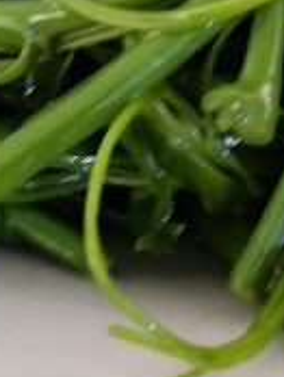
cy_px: -168
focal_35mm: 159
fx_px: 1735
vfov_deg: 11.9
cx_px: 455
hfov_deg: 9.1
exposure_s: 1/25
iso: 1250
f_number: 1.8
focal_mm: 4.84
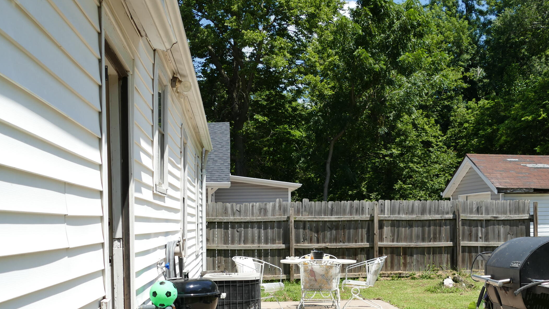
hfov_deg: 45.1
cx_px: 346
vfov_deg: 26.3
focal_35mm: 45
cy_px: 216
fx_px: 655
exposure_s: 1/1300
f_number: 3
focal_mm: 10.85
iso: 125
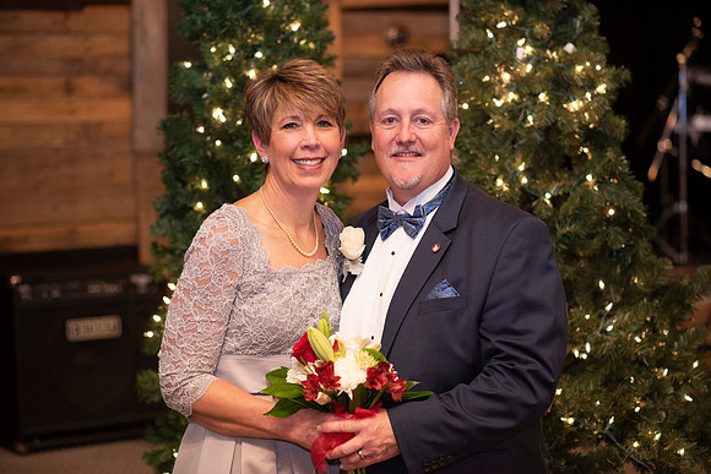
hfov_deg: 23.9
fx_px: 1679
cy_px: 237
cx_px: 356
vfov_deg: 16.1
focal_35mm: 85
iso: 1000
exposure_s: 1/200
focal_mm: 85
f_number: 2.2
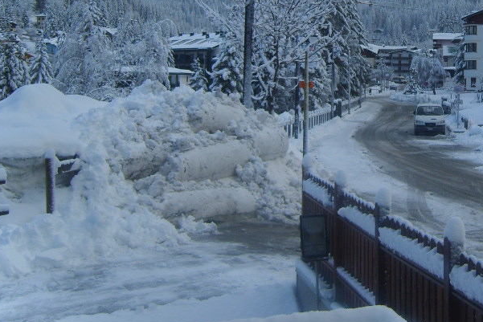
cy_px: 62
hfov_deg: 31.4
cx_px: 401
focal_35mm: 62
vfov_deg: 21.6
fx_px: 832
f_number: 2.8
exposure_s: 1/500
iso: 50
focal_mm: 7.4
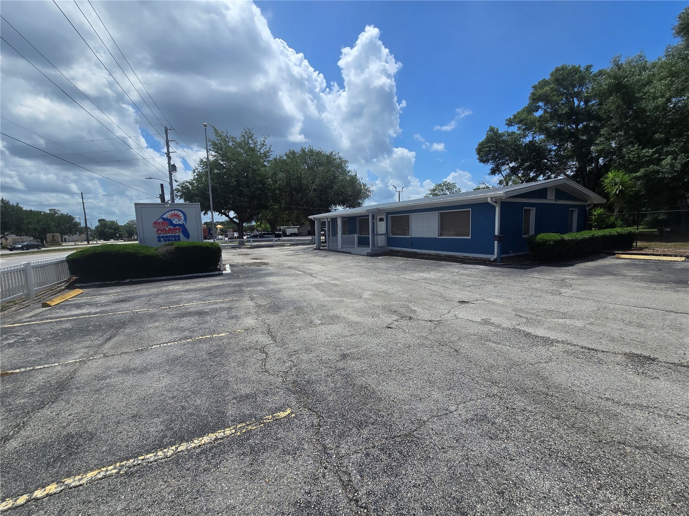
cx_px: 344
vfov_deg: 89.9
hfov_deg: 106.2
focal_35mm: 13
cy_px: 258
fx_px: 259
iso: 50
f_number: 2.2
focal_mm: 2.2
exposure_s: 1/4268
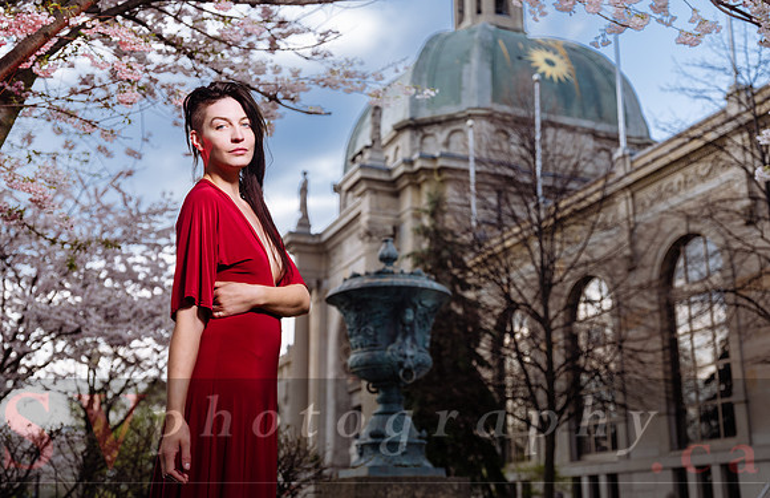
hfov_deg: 44.8
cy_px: 251
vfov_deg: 29.8
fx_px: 934
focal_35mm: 44
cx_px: 385
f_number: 4
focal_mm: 53.6
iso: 100
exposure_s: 1/125
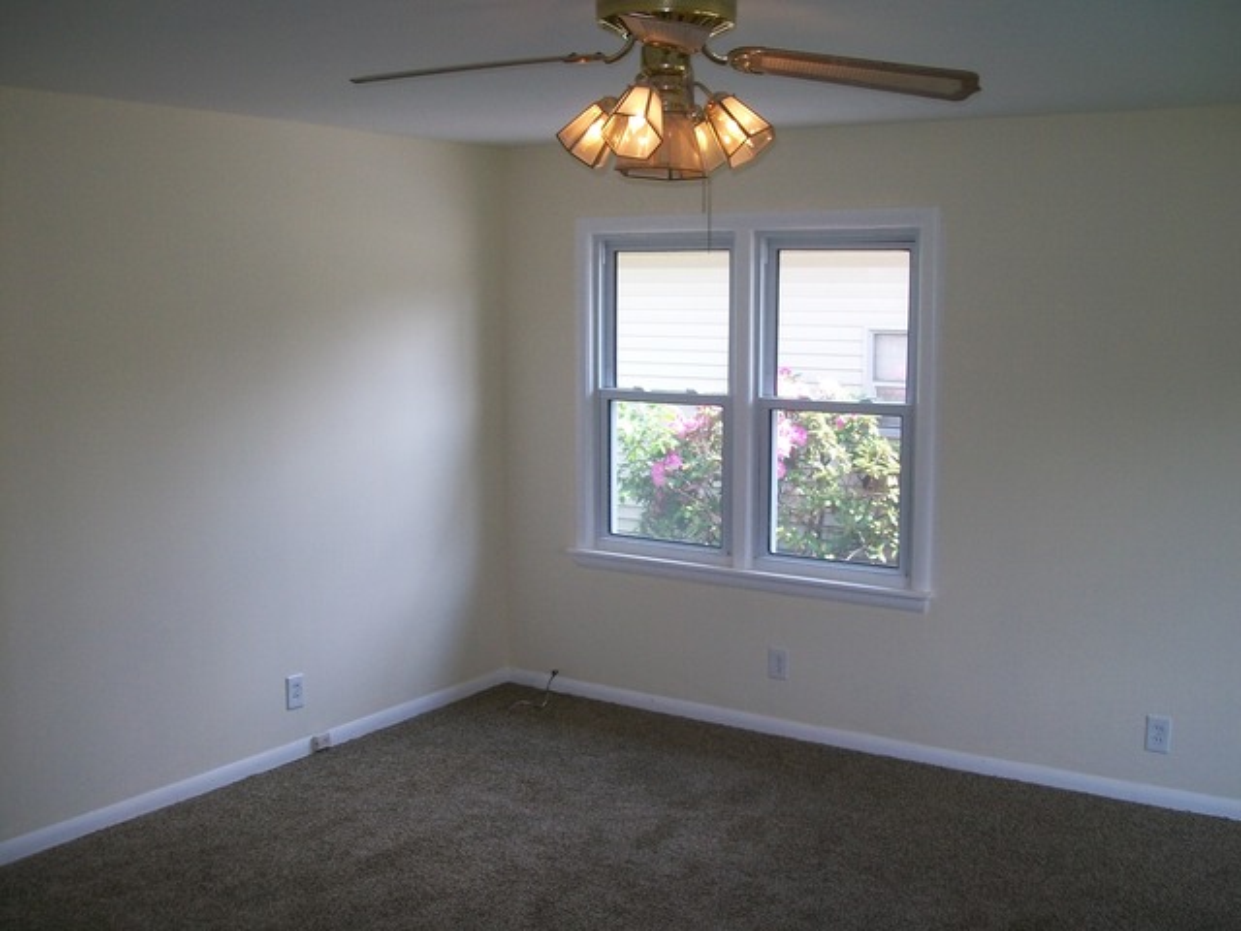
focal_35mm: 36
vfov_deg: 39.7
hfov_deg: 51.4
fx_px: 1291
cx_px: 620
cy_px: 466
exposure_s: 1/100
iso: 80
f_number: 2.7
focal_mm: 6
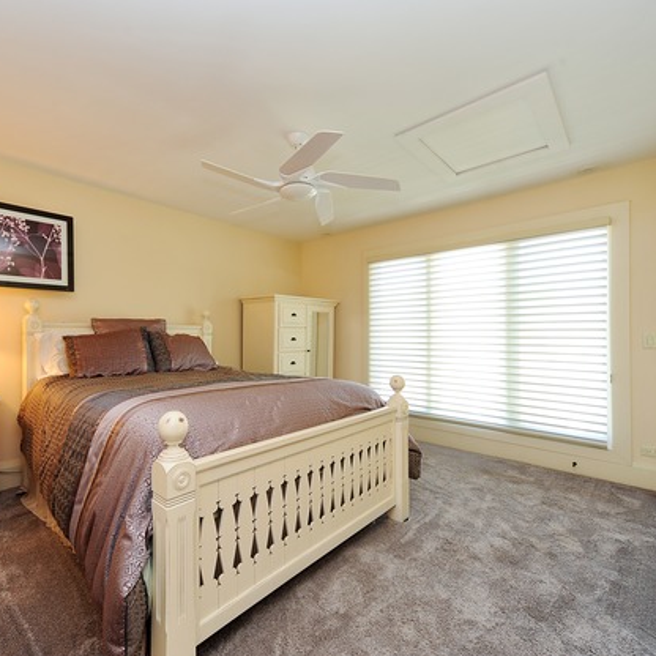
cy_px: 334
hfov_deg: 83.4
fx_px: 364
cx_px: 279
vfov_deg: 84.0
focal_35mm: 17
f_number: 8
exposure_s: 1/8
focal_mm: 13
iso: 200
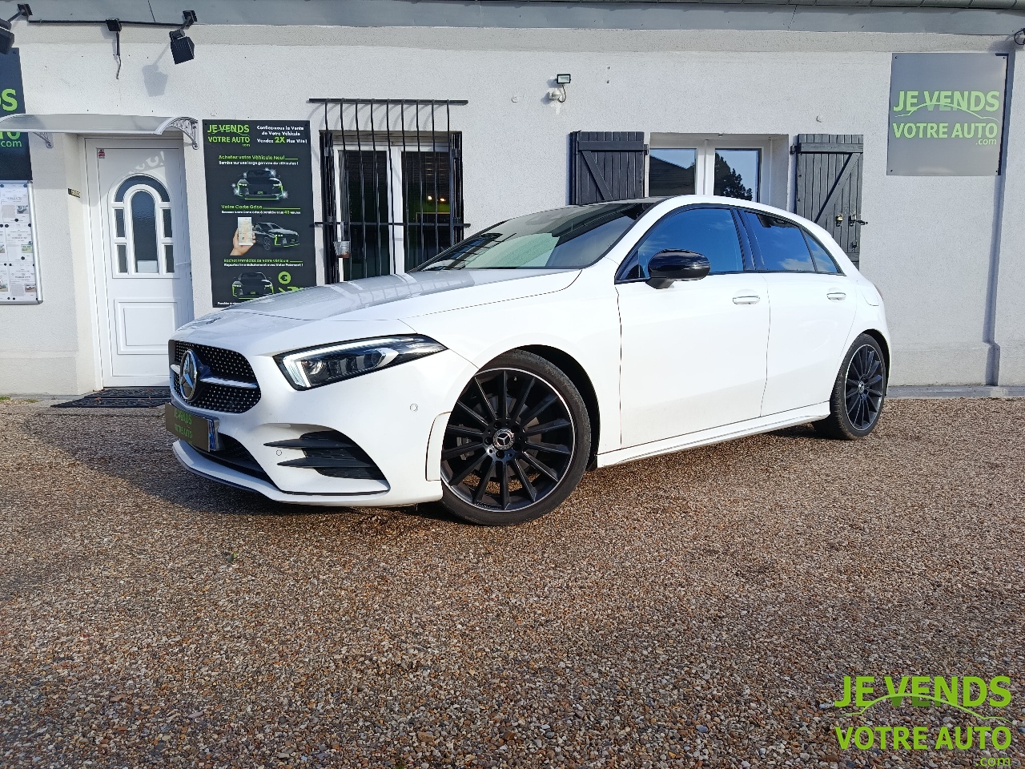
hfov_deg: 71.6
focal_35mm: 24
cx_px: 512
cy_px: 384
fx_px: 711
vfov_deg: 56.8
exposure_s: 1/219
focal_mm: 5.24
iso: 50
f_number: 1.7
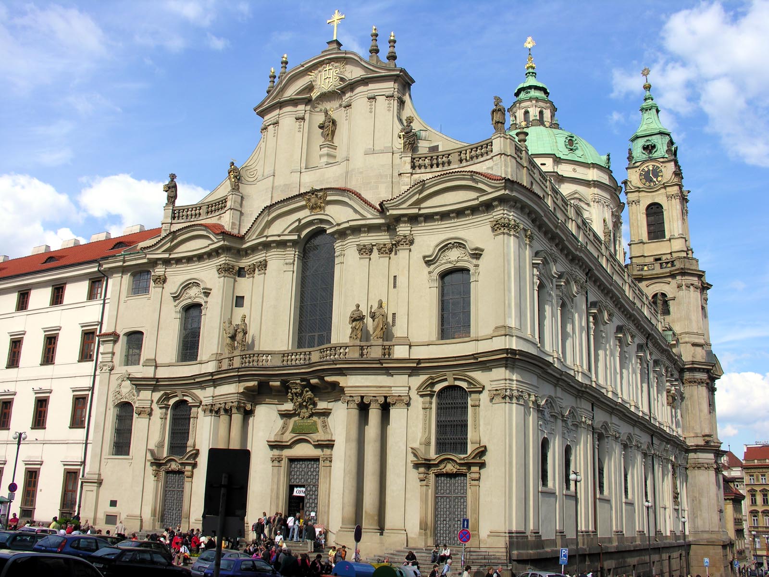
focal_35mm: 35
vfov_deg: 40.7
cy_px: 288
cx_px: 384
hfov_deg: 52.6
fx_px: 778
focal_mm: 8.9
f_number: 6.3
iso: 50
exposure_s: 1/206
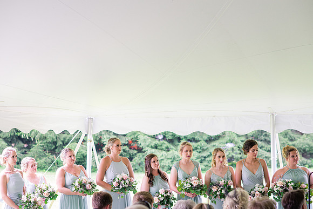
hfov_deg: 23.9
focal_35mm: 85
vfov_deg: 16.1
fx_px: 739
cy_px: 104
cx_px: 156
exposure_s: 1/250
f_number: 3.2
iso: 500
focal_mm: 85
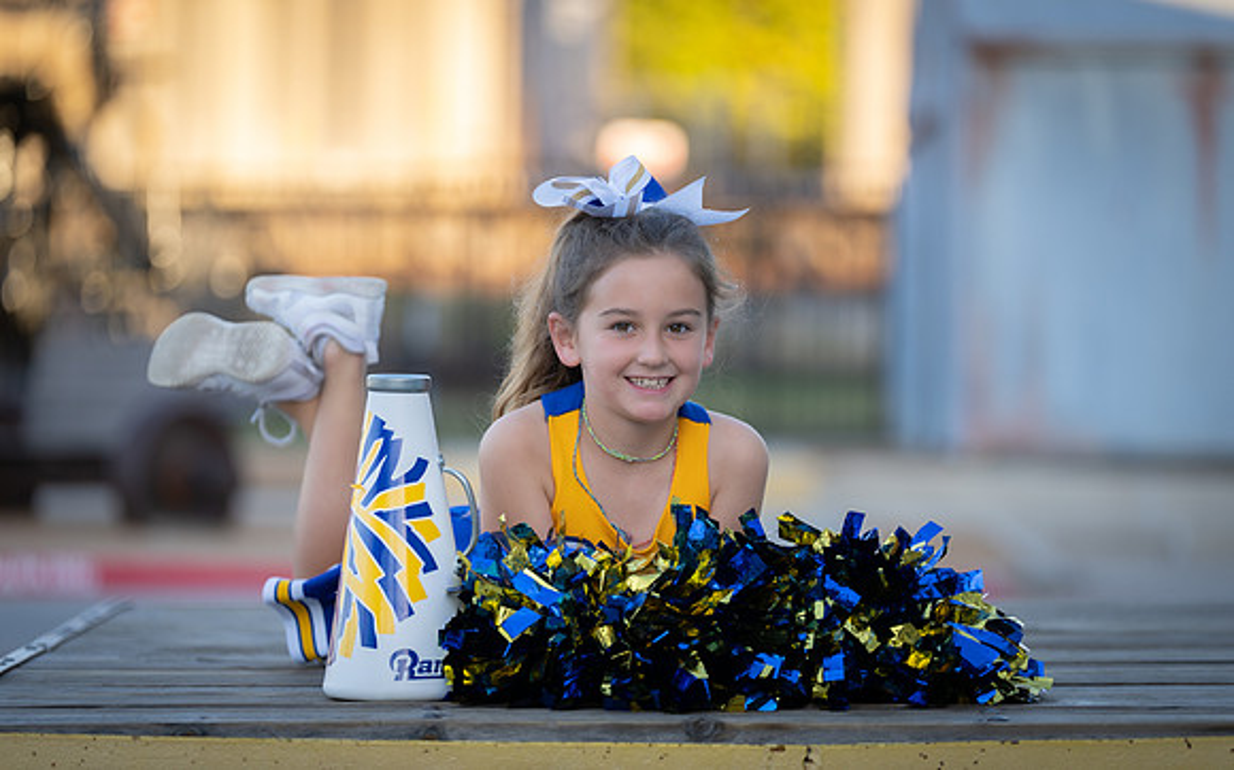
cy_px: 408
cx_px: 626
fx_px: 5084
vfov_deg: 8.7
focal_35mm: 151
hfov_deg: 13.8
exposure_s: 1/320
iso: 125
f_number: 2.8
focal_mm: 144
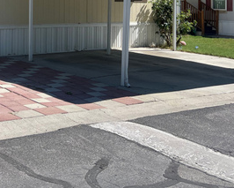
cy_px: -10
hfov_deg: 29.9
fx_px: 423
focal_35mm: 61
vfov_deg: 23.7
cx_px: 32
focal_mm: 5.7
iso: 50
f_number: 1.5
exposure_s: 1/3356
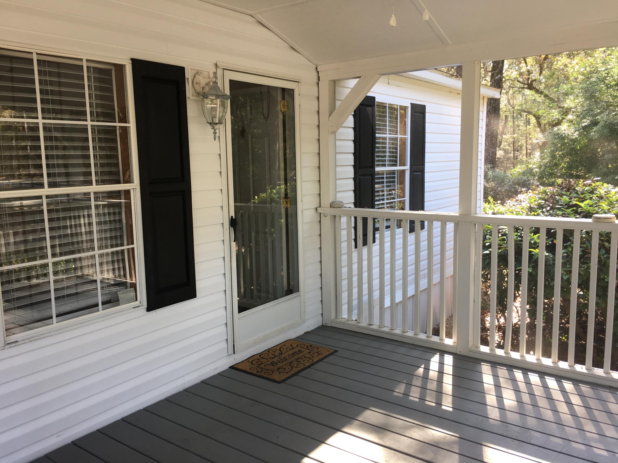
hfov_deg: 61.7
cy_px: 232
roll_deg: +1.5
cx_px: 309
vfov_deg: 48.2
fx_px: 518
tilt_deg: -6.5
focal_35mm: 29
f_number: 2.2
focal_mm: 4.15
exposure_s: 1/60
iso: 25
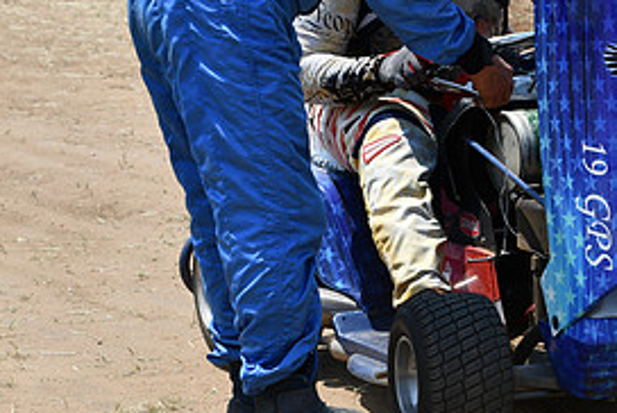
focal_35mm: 211
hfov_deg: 9.7
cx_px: 467
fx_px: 3620
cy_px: 101
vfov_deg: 6.5
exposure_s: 1/320
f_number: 9
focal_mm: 66
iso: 100
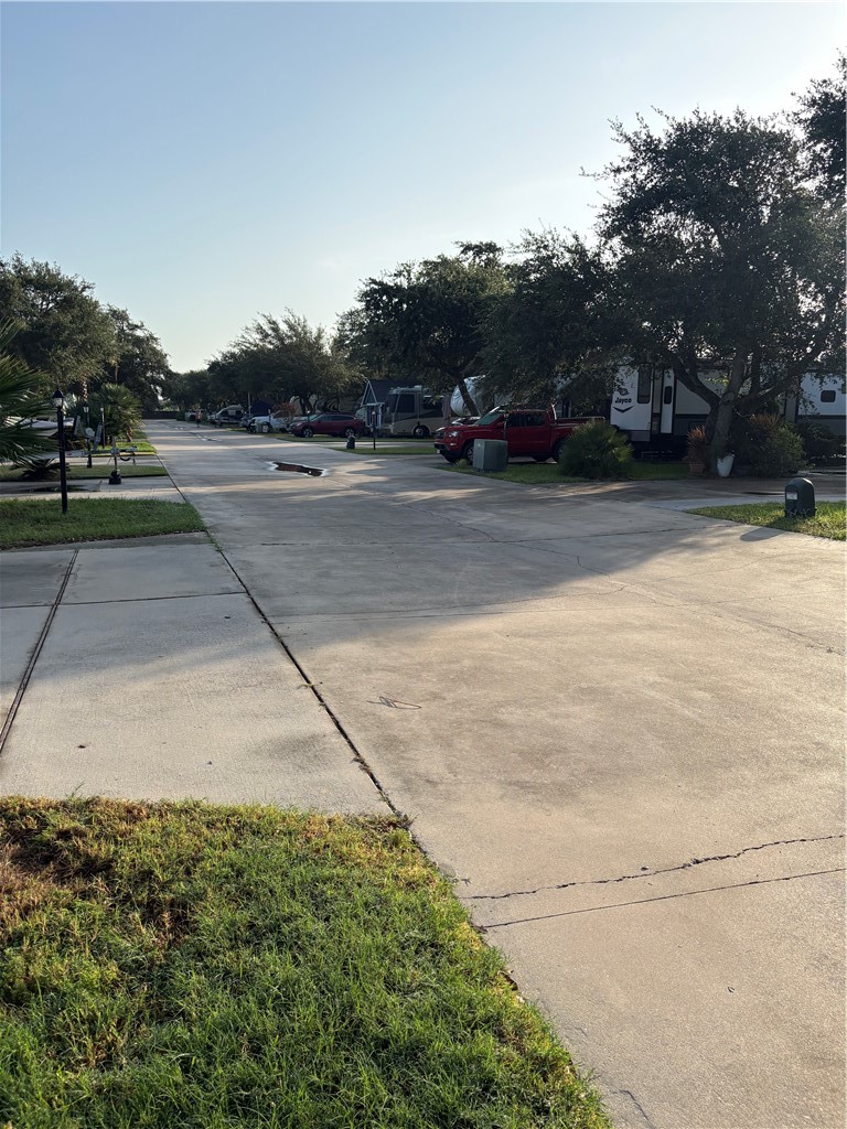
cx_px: 424
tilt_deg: -5.9
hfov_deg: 53.1
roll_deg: +0.7
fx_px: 848
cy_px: 564
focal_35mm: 26
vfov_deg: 67.3
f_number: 1.6
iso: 64
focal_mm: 5.96
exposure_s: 1/3125
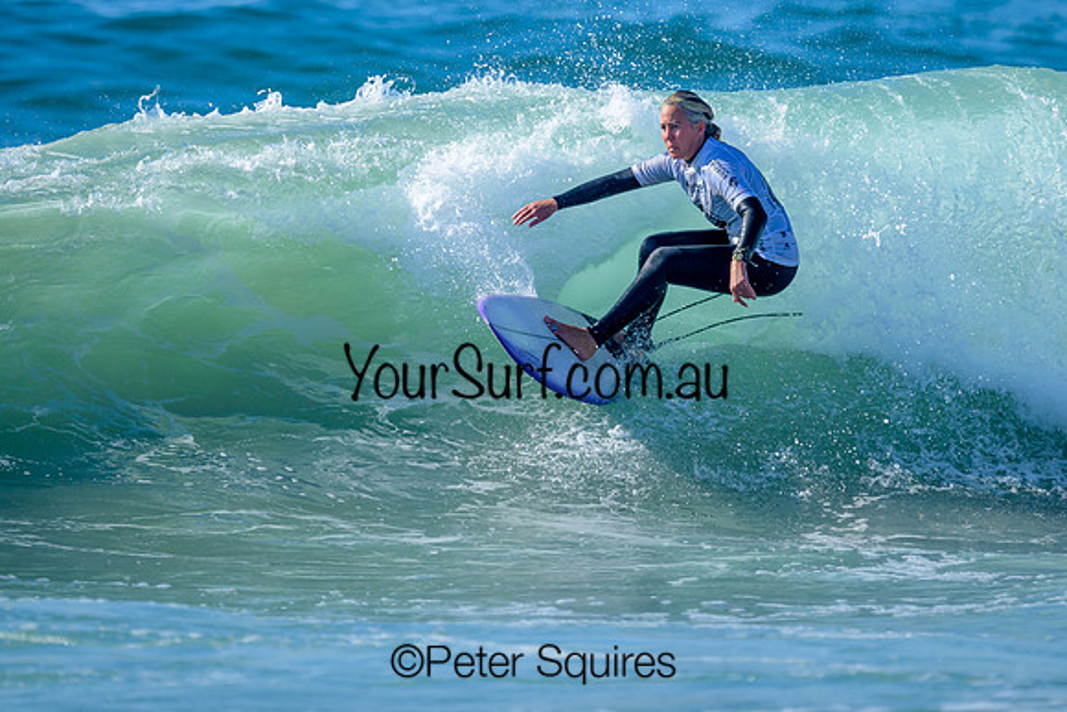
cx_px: 628
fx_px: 32554
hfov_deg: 1.9
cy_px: 227
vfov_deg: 1.3
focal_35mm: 1098
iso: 320
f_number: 6.3
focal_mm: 800
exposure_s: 1/2000
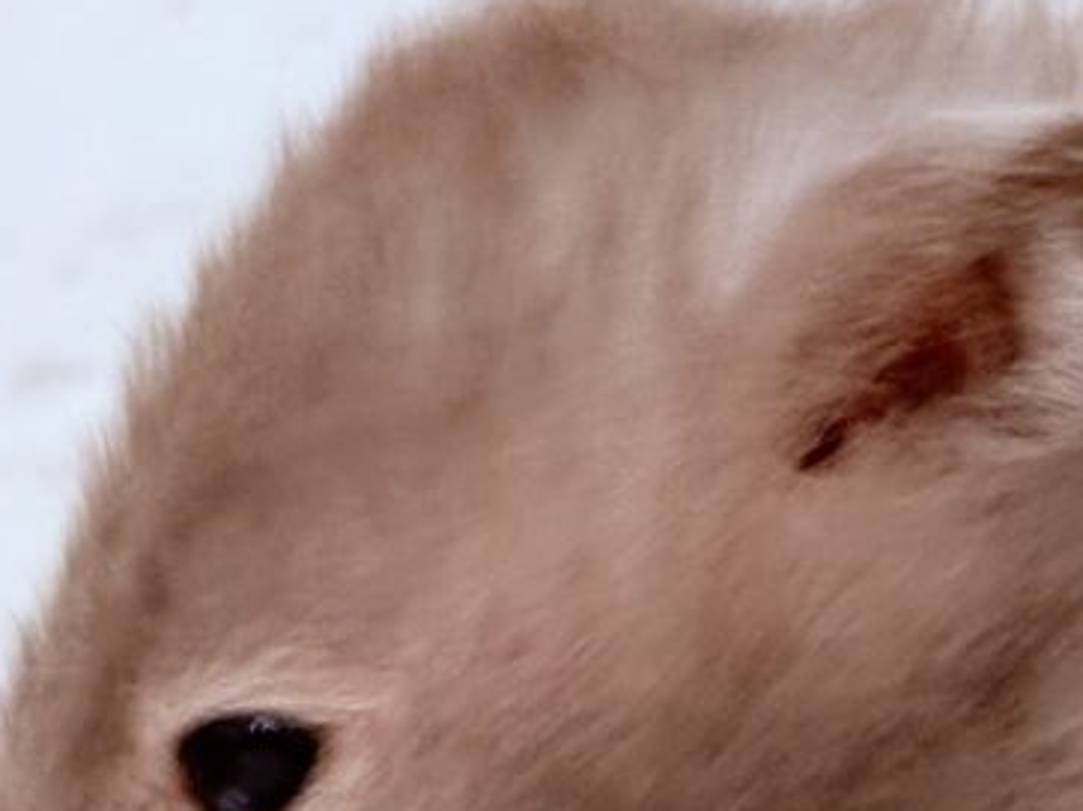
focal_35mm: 172
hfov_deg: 11.5
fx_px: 5379
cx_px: 800
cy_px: 757
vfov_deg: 8.6
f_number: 1.6
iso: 80
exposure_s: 1/50
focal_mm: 5.96
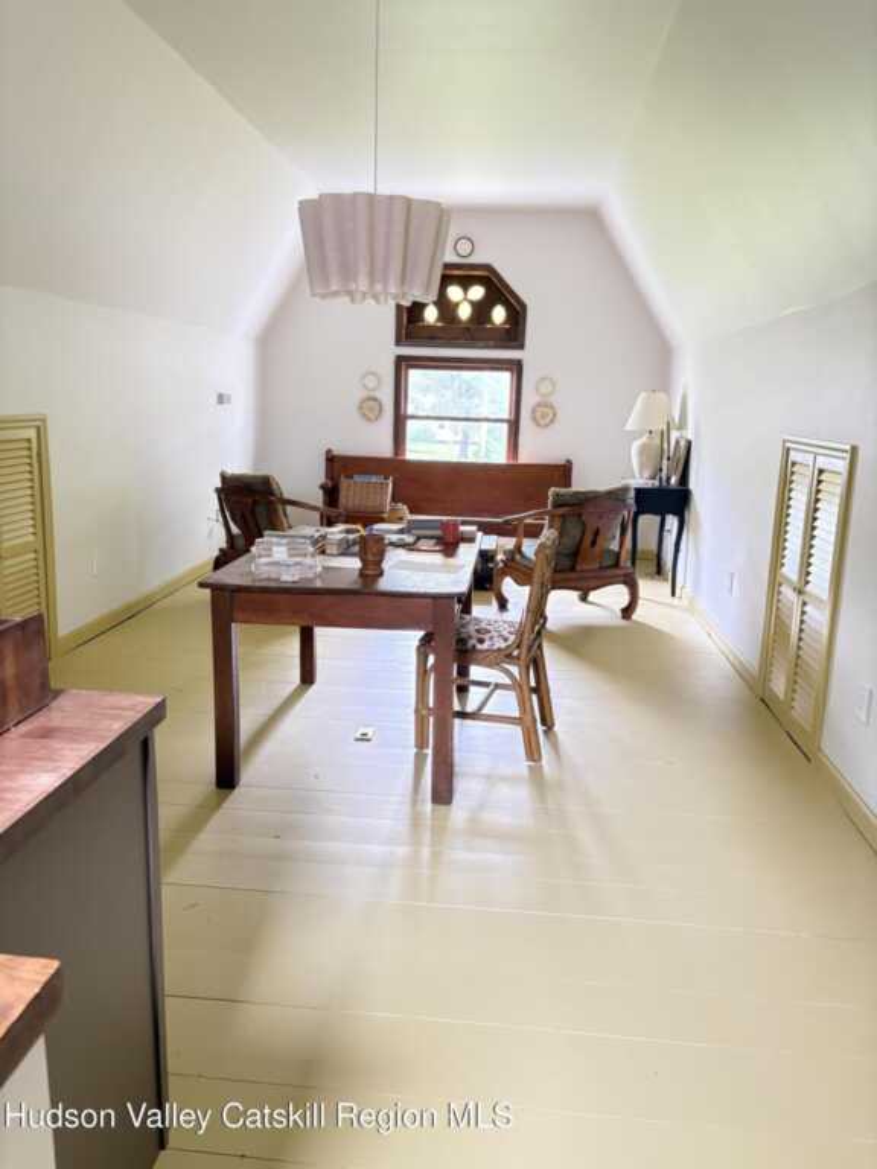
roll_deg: -2.3
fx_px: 878
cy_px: 584
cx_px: 438
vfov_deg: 67.3
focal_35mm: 26
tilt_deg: -11.8
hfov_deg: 53.1
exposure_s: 1/40
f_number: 1.6
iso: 640
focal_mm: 5.96
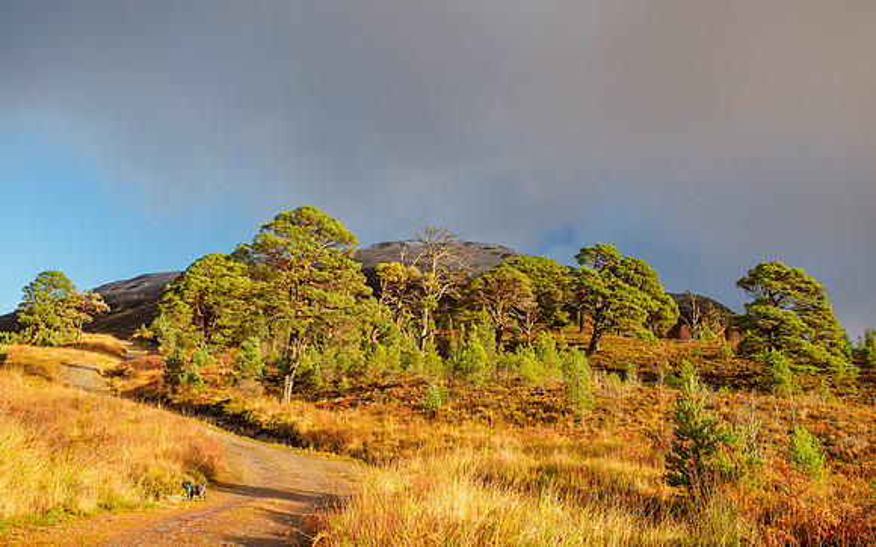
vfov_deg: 37.2
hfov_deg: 56.8
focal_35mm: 34
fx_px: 809
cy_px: 219
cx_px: 438
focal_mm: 16
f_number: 4
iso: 200
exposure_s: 1/200
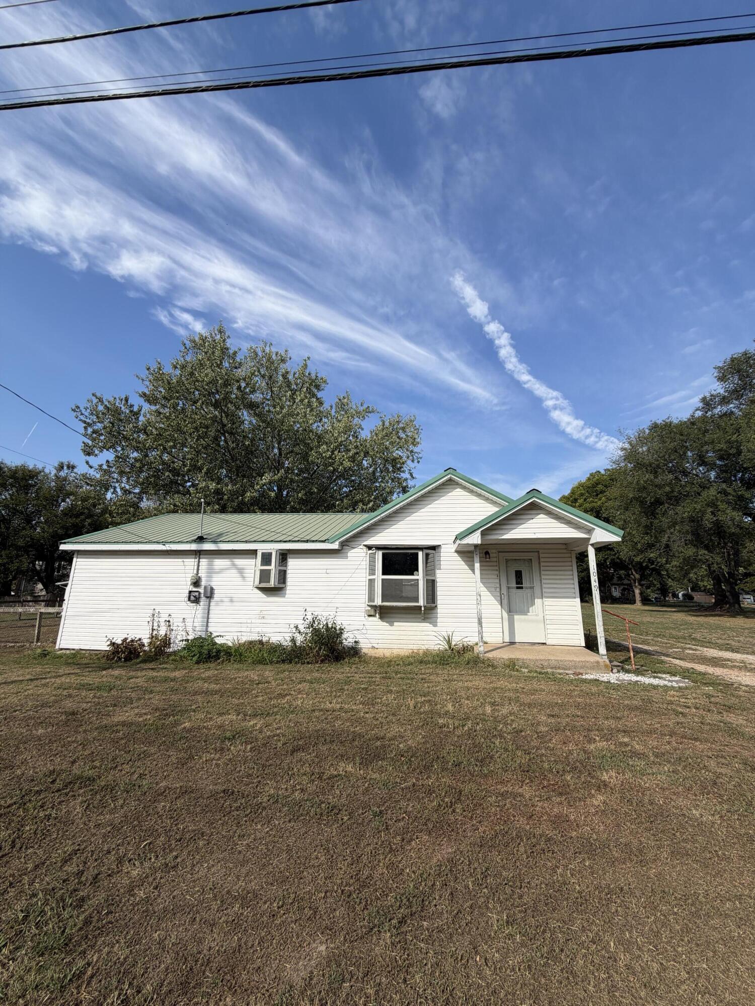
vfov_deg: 102.1
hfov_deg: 85.7
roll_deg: -1.2
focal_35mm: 14
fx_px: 407
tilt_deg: +14.2
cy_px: 503
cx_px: 378
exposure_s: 1/853
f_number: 2.2
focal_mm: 2.22
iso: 20
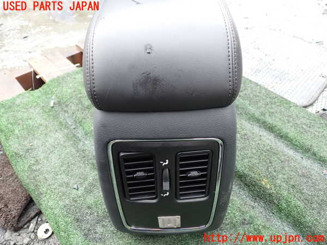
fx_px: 283
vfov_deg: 46.8
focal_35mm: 30
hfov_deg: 60.0
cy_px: 122
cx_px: 164
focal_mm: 5.4
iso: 200
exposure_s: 1/50
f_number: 2.3
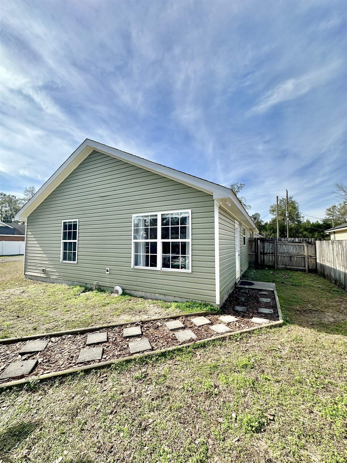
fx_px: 187
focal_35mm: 14
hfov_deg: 85.7
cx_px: 174
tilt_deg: +4.2
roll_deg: -0.7
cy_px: 232
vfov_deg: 102.1
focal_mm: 2.22
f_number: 2.2
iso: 50
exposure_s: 1/1350
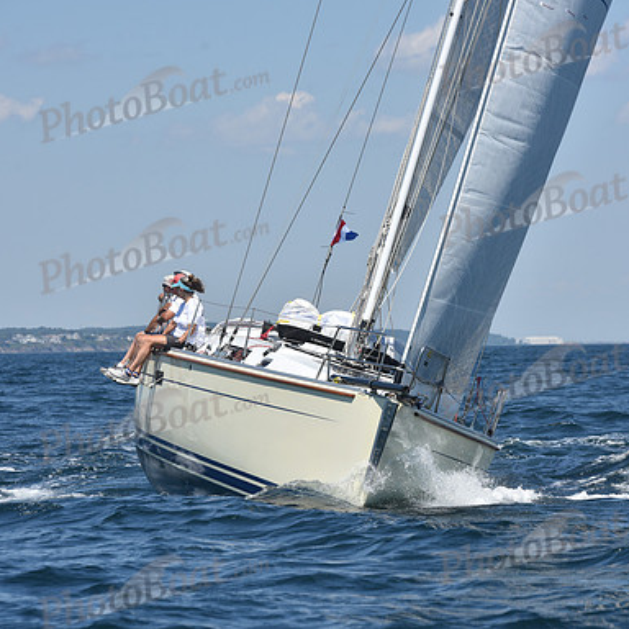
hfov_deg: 8.3
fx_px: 4358
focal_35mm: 212
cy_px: 314
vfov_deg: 8.3
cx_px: 355
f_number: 8
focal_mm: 165
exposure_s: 1/1000
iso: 200
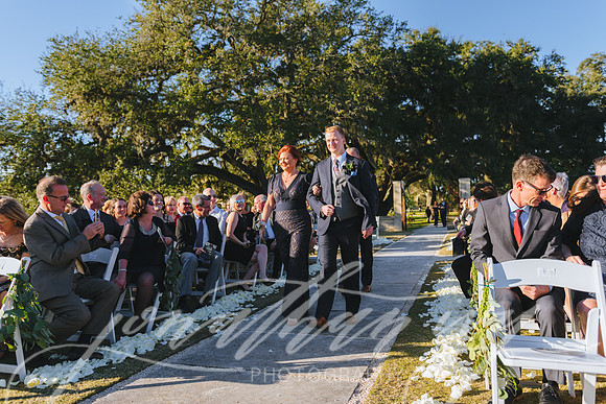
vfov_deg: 45.0
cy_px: 202
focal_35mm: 29
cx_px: 303
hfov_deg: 63.6
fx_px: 488
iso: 200
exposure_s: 1/1000
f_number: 4
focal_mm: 29
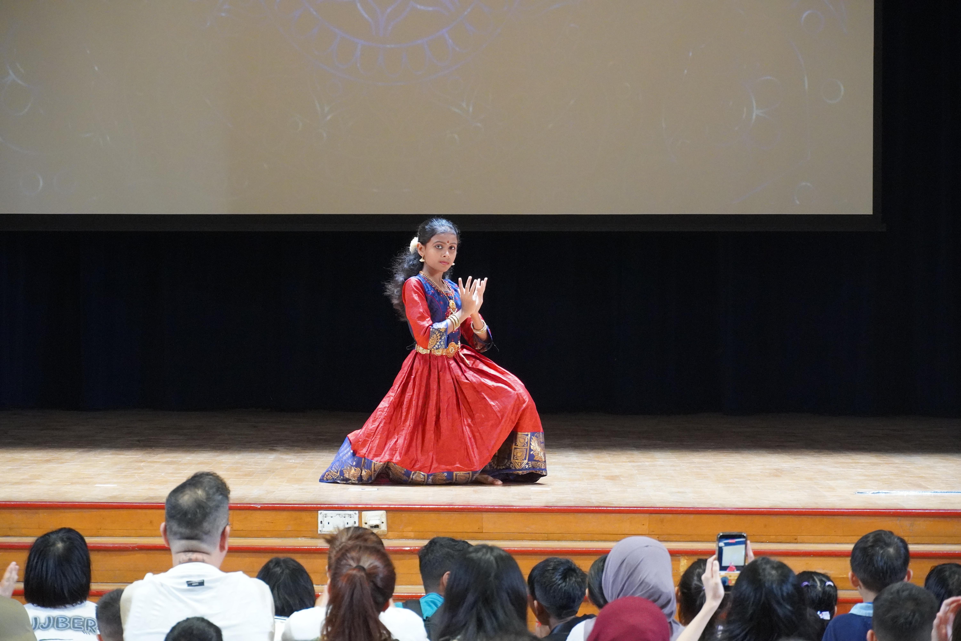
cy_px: 320
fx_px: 3363
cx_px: 480
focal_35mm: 126
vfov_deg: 10.9
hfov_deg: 16.3
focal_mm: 84
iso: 6400
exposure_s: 1/160
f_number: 5.6
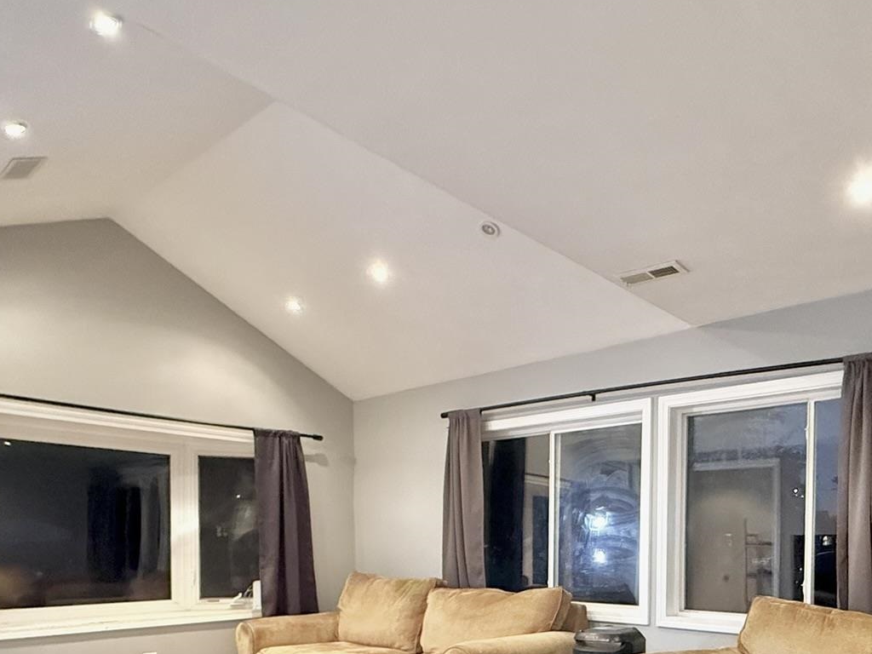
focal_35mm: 28
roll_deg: +0.2
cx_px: 552
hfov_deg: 62.5
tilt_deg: -1.2
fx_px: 705
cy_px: 569
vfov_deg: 45.8
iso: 1250
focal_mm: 2.22
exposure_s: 1/60
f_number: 2.2
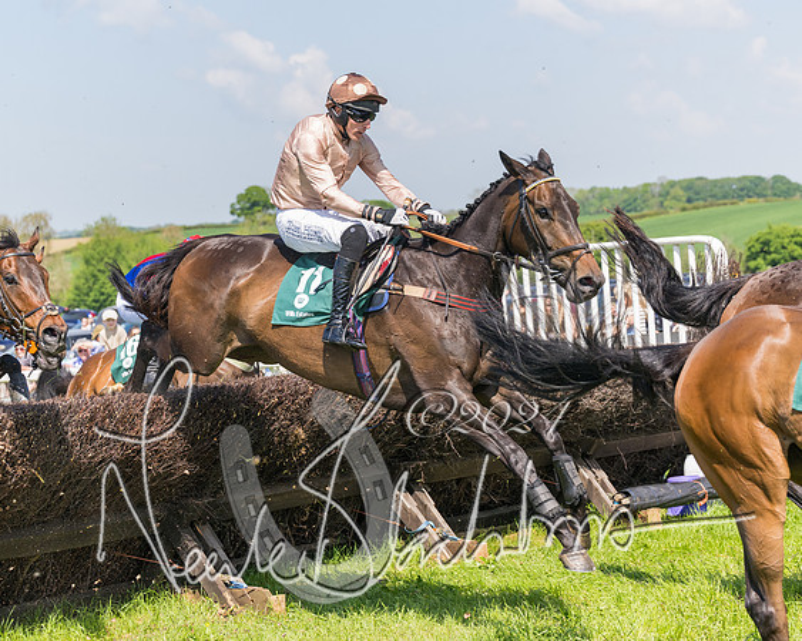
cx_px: 372
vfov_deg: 17.7
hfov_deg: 22.0
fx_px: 2063
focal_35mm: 87
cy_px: 287
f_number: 4
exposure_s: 1/3200
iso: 400
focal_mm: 70
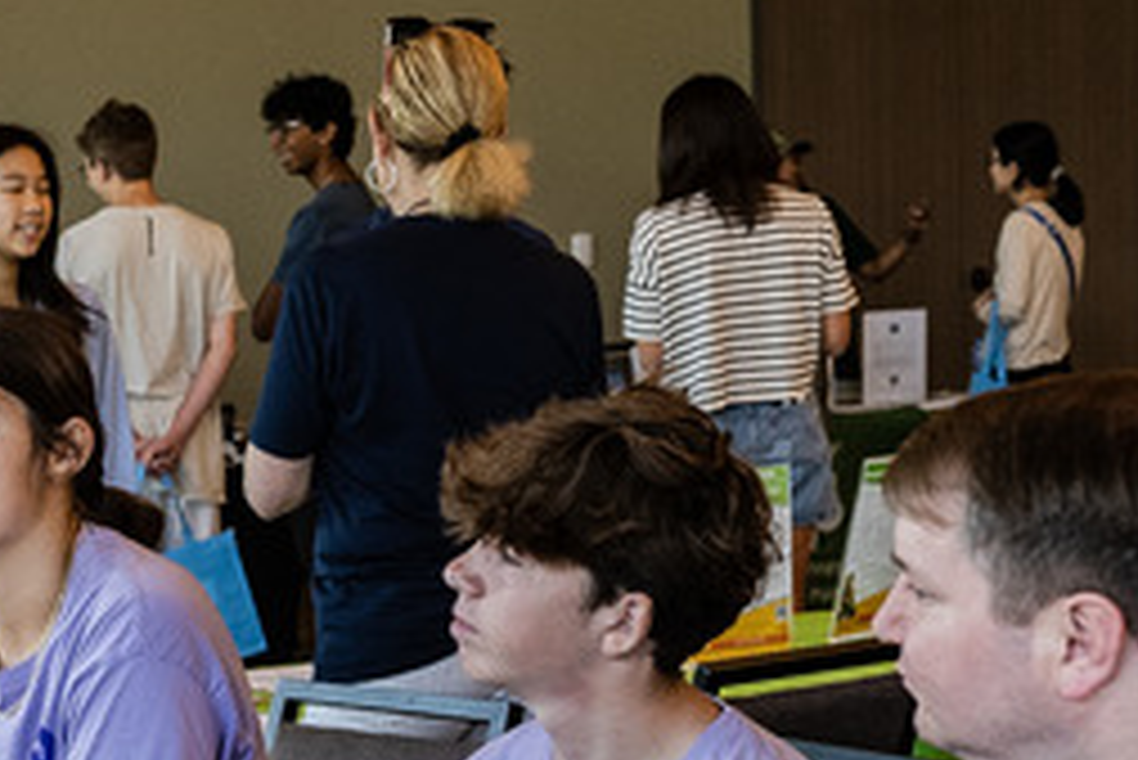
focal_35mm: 109
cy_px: 697
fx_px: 3447
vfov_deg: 12.5
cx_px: -196
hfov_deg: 17.9
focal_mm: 31
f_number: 4
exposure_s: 1/160
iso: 800
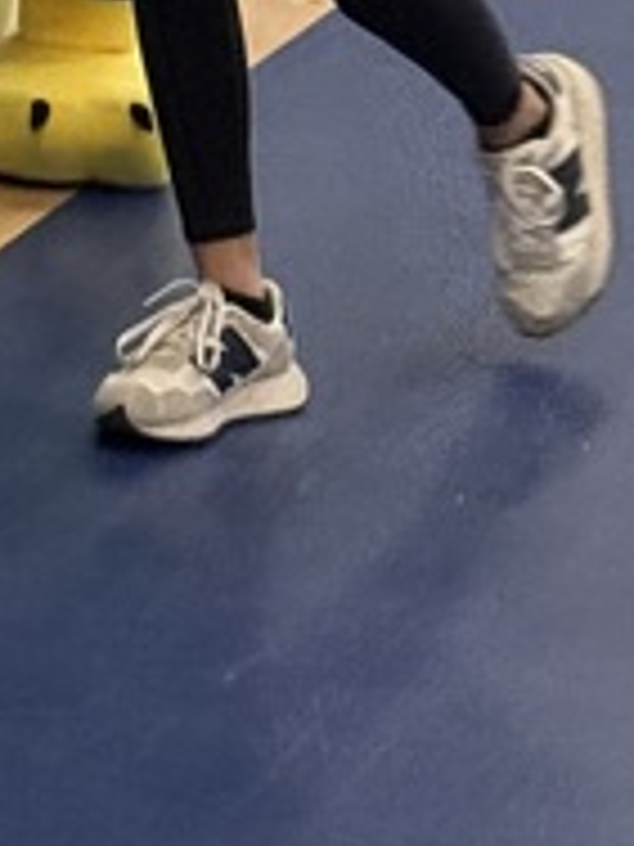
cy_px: -1300
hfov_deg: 5.5
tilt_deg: -5.8
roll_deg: +1.4
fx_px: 6398
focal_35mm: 262
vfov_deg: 7.1
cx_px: -931
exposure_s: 1/124
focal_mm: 6.76
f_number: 1.78
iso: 160
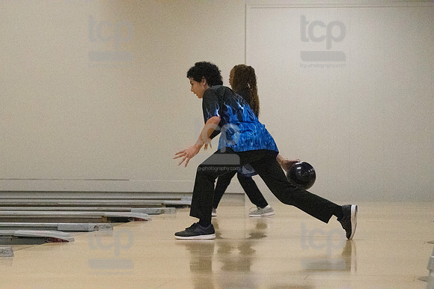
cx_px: 217
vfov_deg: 9.1
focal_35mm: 150
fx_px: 1807
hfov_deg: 13.7
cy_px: 144
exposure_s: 1/1250
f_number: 4
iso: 10000
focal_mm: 100
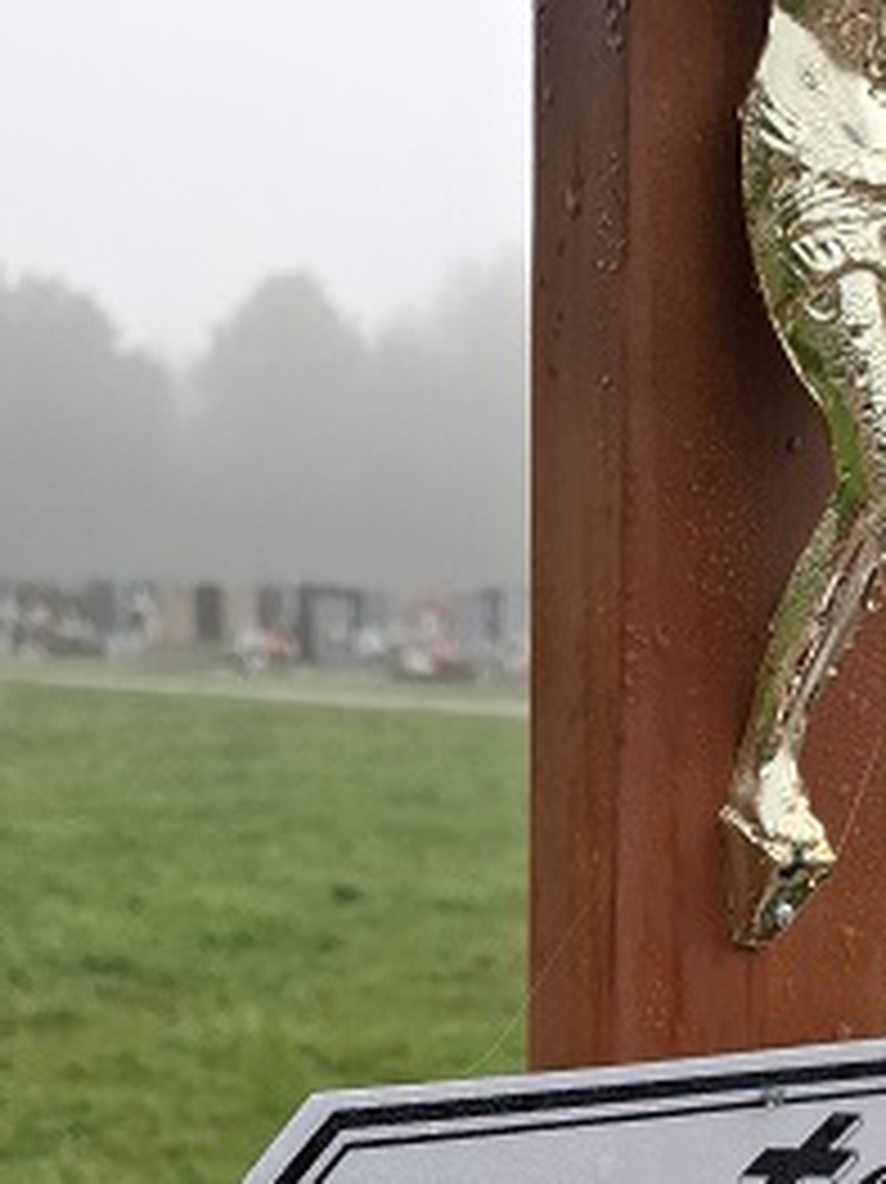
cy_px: 1409
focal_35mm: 56
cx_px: 481
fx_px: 1913
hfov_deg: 26.1
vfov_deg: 29.6
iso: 50
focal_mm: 5.54
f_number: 1.8
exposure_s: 1/330
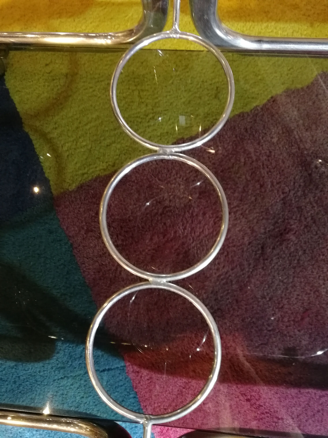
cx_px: 164
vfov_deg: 65.3
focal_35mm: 27
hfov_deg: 51.4
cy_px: 219
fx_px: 341
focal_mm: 3.95
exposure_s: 1/20
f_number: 2.2
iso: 500
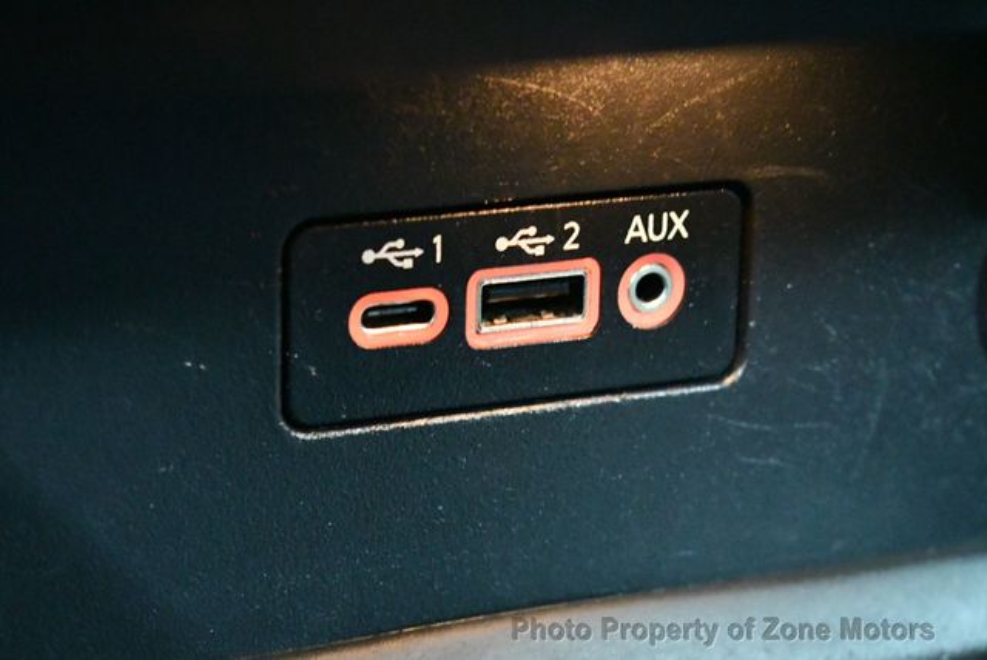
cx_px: 494
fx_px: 3019
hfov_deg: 18.6
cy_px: 330
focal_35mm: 110
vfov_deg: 12.5
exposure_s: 1/30
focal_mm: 55
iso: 12800
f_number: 5.6
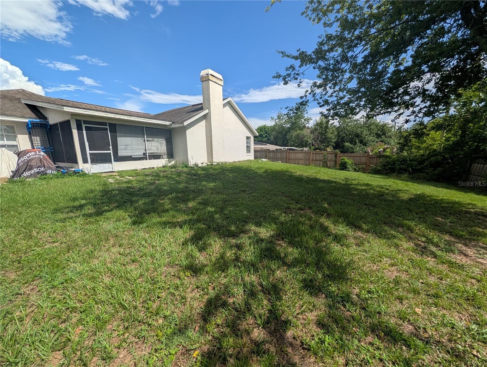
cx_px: 244
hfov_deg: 110.5
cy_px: 184
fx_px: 169
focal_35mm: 12
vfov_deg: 94.6
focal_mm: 2.02
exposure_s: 1/5319
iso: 59
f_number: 1.7
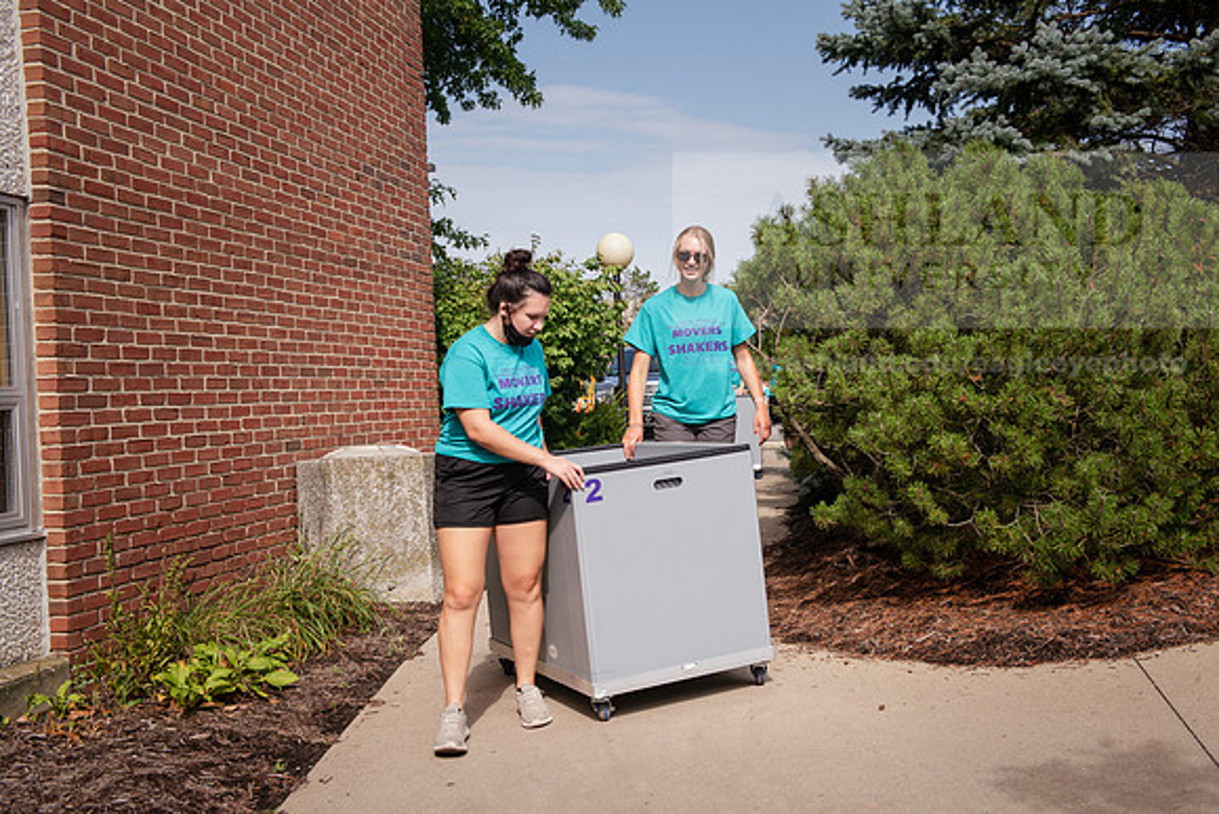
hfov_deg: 50.7
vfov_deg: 35.1
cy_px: 407
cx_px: 610
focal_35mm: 38
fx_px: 1287
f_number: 5.6
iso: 160
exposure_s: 1/500
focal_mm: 38
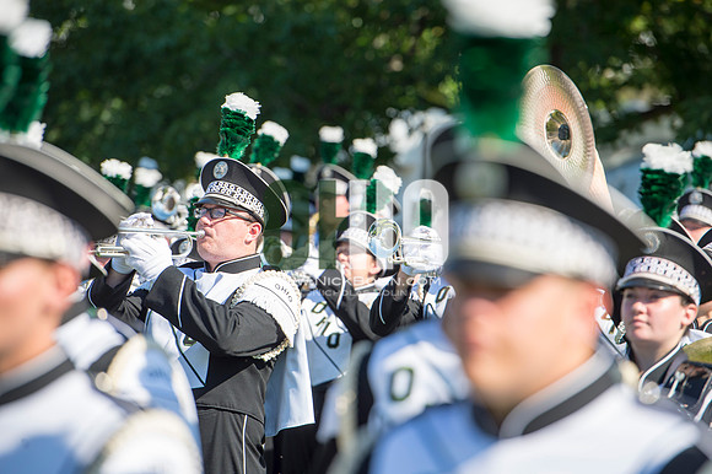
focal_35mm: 190
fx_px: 3755
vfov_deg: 7.2
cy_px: 237
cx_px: 356
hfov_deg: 10.8
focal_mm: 190
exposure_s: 1/1000
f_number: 4.5
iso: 200
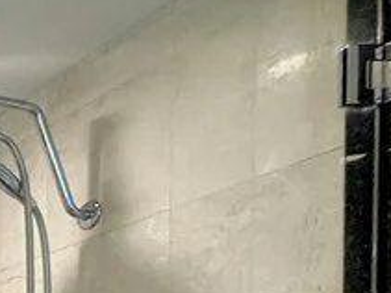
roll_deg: +2.4
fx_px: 768
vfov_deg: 17.8
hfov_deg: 15.3
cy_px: 512
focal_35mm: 68
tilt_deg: -2.3
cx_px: -541
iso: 250
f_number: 2.2
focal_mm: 2.22
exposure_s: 1/120
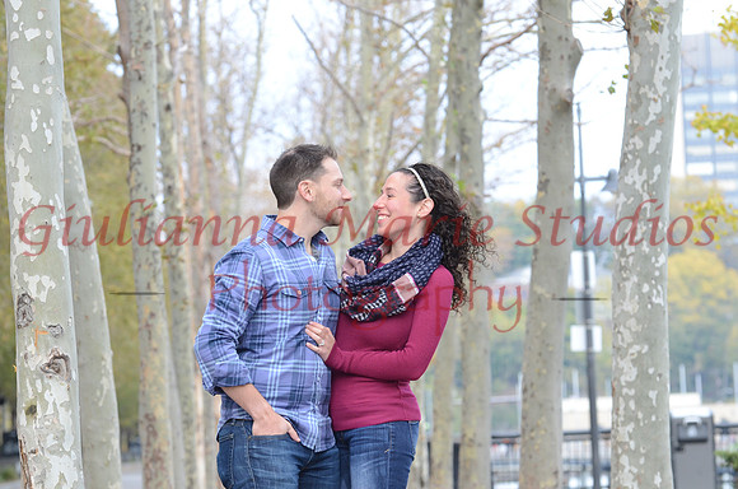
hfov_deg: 9.2
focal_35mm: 225
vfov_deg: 6.1
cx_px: 369
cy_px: 244
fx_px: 4602
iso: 500
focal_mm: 150
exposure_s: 1/125
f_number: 9
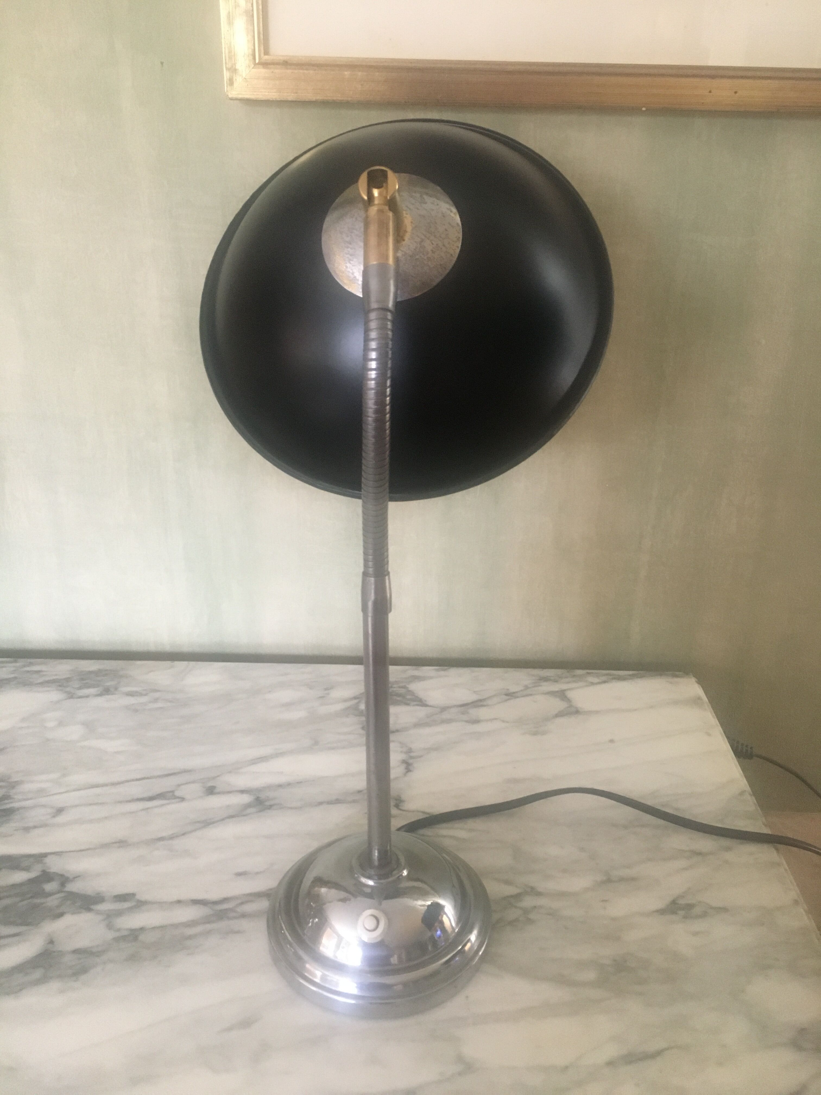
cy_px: 548
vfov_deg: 61.7
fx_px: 917
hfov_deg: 48.2
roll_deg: -0.7
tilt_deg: -23.0
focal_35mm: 29
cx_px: 410
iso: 200
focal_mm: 4.15
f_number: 2.2
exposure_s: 1/17
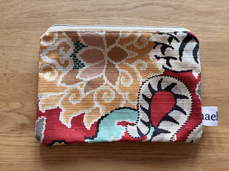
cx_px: 114
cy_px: 86
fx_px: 172
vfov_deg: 53.1
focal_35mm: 26
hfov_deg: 67.3
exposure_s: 1/60
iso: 200
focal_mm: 5.96
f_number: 1.6
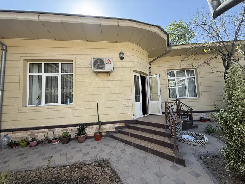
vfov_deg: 85.7
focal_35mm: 14
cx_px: 122
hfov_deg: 102.1
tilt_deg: +6.8
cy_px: 92
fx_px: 99
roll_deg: +1.0
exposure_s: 1/475
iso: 50
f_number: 2.2
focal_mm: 2.22
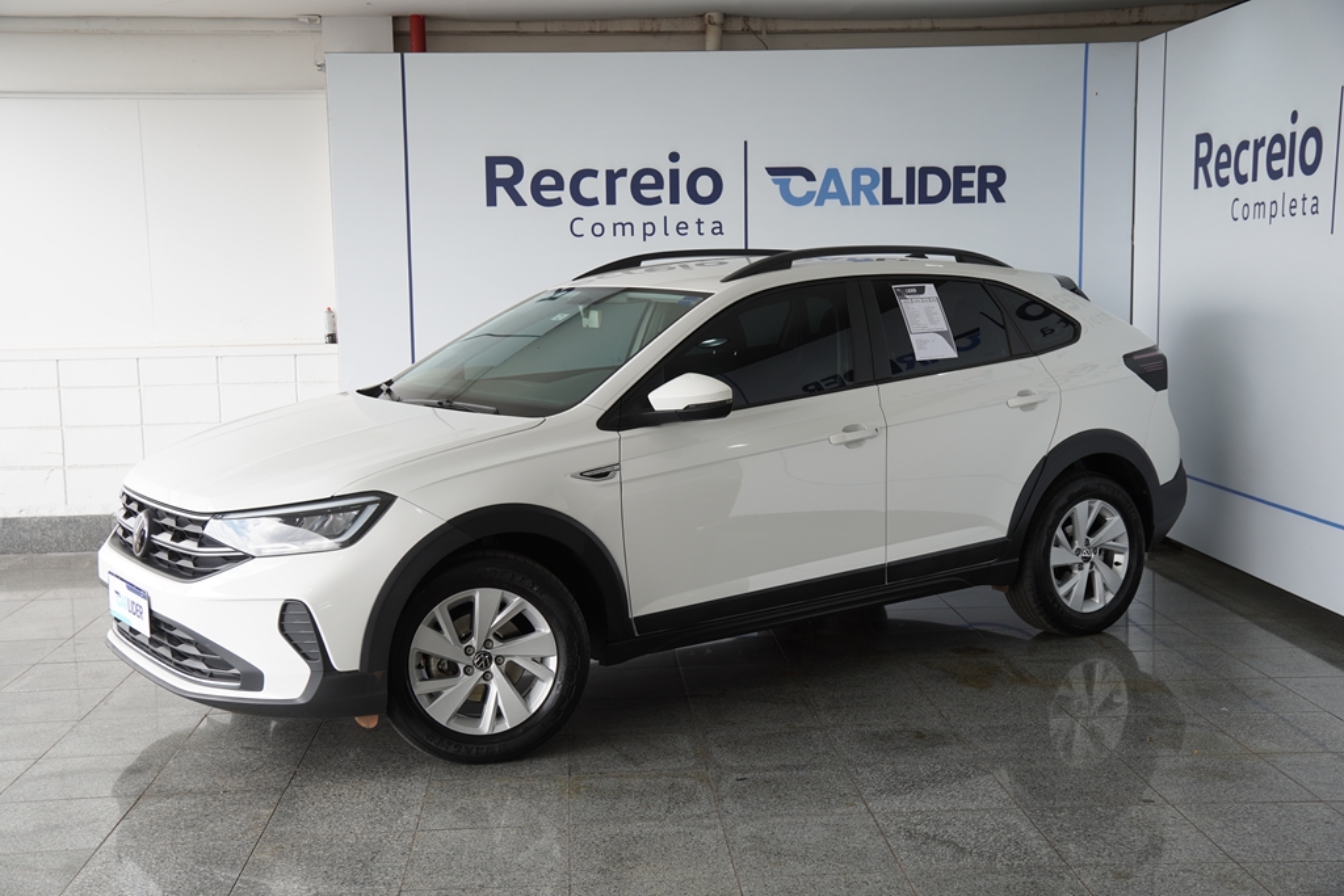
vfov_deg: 33.0
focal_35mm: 40
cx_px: 672
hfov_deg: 47.9
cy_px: 448
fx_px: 1512
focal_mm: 27
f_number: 4
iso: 125
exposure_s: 1/160
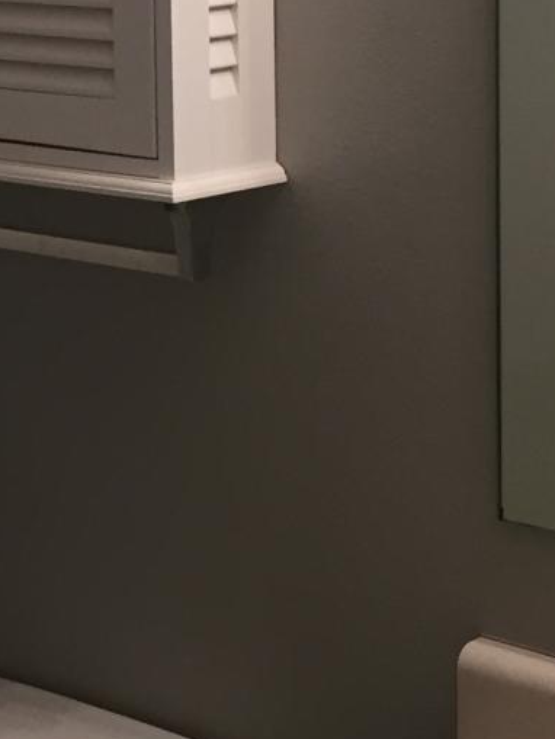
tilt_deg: -7.6
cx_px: 16
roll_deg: +1.0
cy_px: 167
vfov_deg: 17.1
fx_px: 2436
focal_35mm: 114
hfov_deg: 12.9
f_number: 2.2
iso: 80
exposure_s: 1/30
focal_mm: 4.15
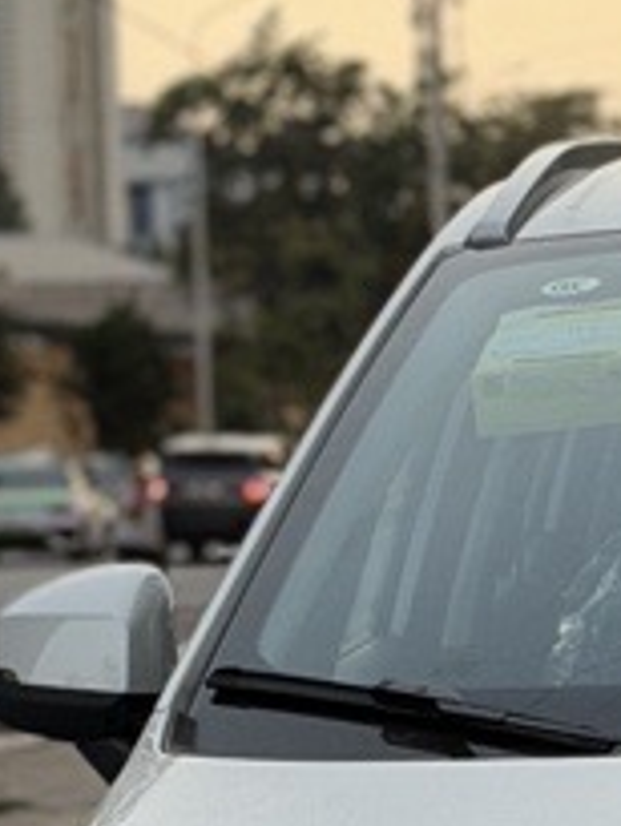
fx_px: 6045
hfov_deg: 5.8
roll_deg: +0.4
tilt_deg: -6.3
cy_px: 975
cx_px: 960
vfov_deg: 7.8
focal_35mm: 253
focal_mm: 6.76
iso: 100
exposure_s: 1/104
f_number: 1.78
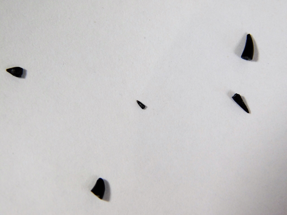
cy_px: 108
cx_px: 144
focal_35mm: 170
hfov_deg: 11.6
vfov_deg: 8.7
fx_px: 1409
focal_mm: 30.1
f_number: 5.3
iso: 125
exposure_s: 1/100
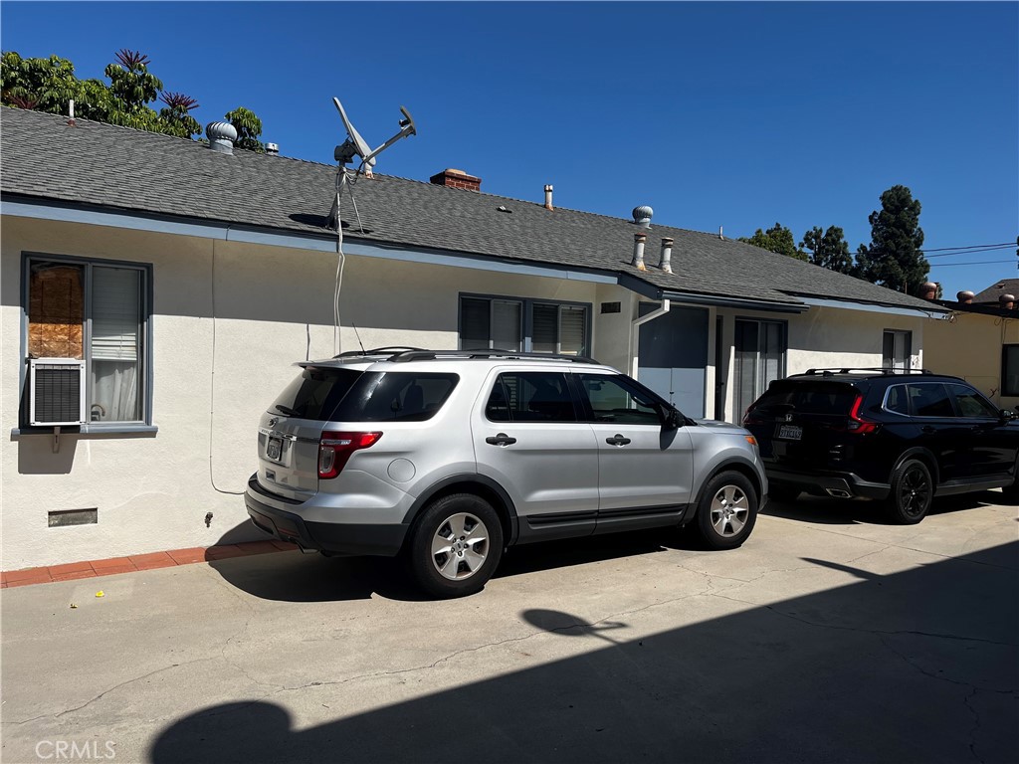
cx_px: 510
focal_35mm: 26
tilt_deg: +0.0
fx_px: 765
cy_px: 382
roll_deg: -1.2
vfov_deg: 53.1
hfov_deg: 67.3
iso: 50
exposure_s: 1/5319
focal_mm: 5.1
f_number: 1.6
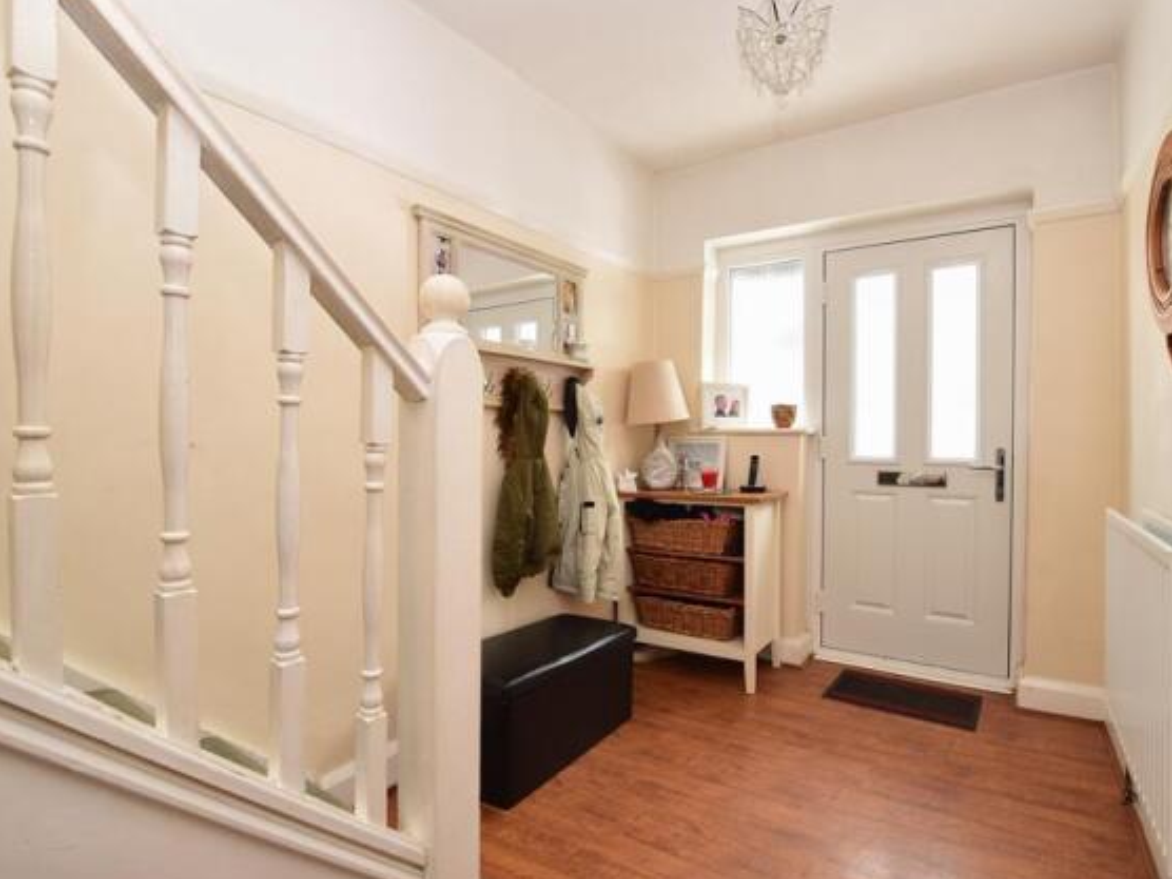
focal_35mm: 17
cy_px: 440
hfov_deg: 90.9
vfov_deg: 74.7
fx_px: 576
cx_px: 620
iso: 125
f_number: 11
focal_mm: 10
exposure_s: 1/4
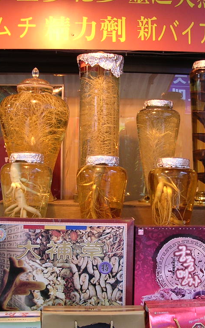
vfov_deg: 37.5
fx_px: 483
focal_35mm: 54
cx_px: 139
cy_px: 164
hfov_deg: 23.8
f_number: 2.8
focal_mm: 5.8
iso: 100
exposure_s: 1/63.7
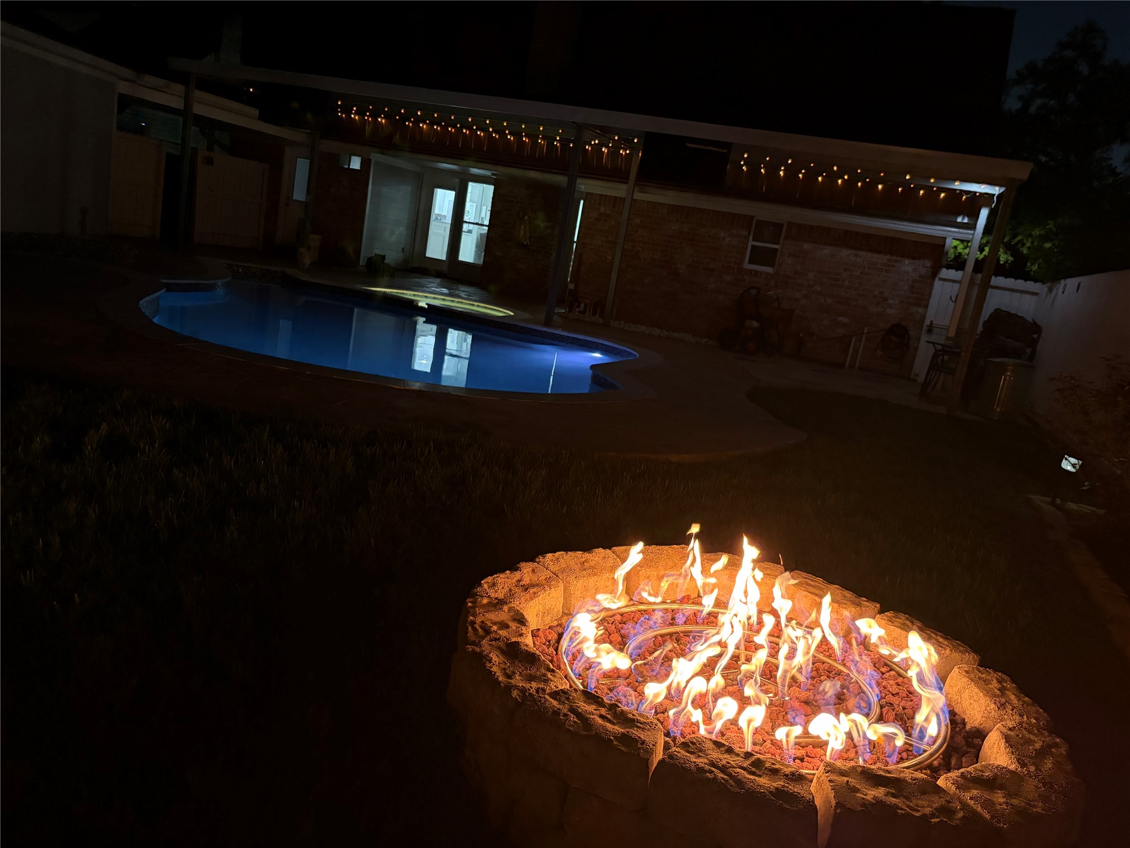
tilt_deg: -9.1
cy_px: 424
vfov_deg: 53.1
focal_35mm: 26
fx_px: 849
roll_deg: -10.0
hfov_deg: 67.3
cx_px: 565
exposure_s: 1/33
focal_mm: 5.96
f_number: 1.6
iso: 640
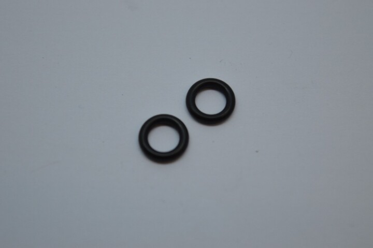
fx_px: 854
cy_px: 124
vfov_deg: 16.5
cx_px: 186
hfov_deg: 24.6
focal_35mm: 82
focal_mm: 55
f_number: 5.6
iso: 250
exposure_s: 1/125
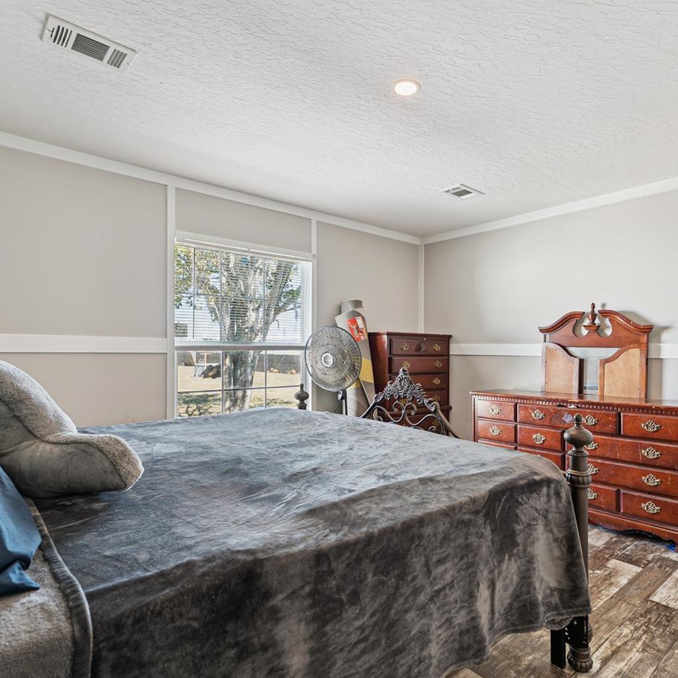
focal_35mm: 20
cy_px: 341
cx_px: 392
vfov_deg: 74.8
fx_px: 443
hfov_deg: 74.3
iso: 100
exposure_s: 1/20
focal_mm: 10
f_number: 2.8
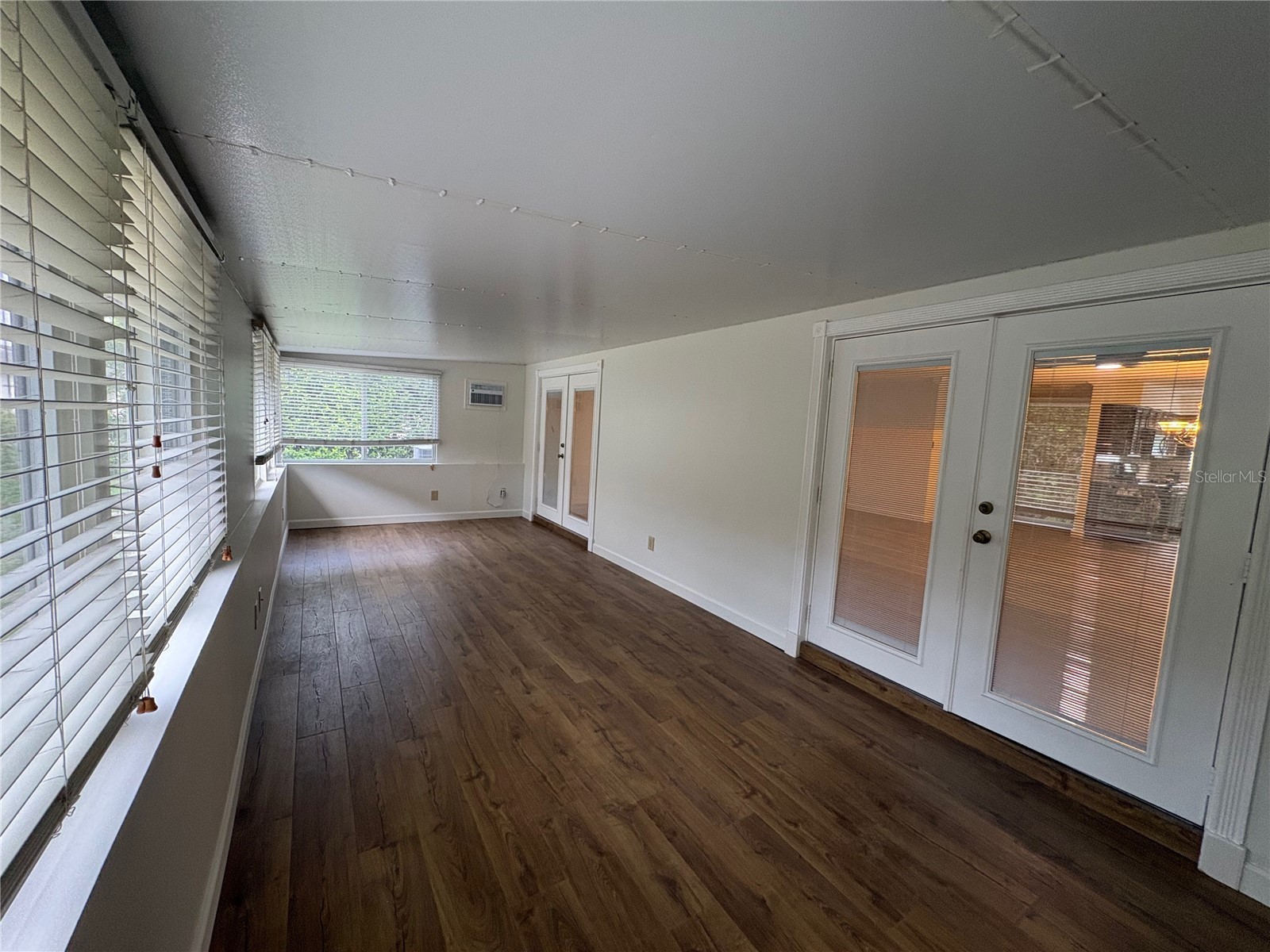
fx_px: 514
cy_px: 476
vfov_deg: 85.7
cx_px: 635
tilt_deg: -4.9
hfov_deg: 102.1
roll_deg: -3.7
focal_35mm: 14
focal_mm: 2.22
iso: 250
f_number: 2.2
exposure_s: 1/60
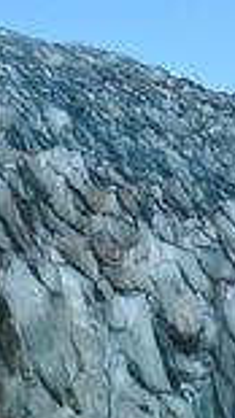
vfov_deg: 21.5
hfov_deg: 12.3
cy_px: 438
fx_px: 1054
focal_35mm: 95
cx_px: -68
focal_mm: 4.4
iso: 80
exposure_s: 1/100
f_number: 3.3
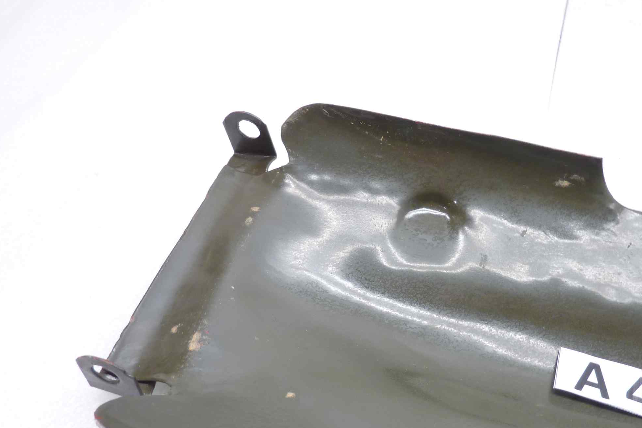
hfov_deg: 55.4
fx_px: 606
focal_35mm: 34
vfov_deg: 38.7
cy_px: 262
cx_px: 382
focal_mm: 4.1
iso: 80
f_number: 3.3
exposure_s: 1/8
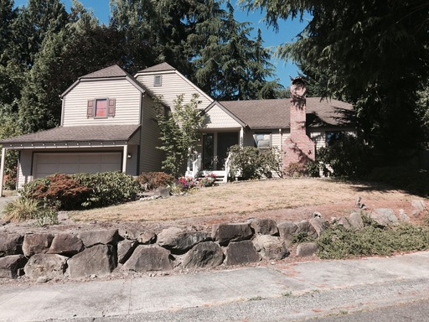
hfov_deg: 61.7
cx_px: 214
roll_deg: -2.9
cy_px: 161
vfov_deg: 48.2
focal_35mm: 29
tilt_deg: +6.9
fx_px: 359
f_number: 2.2
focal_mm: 4.15
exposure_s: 1/1412
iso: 32
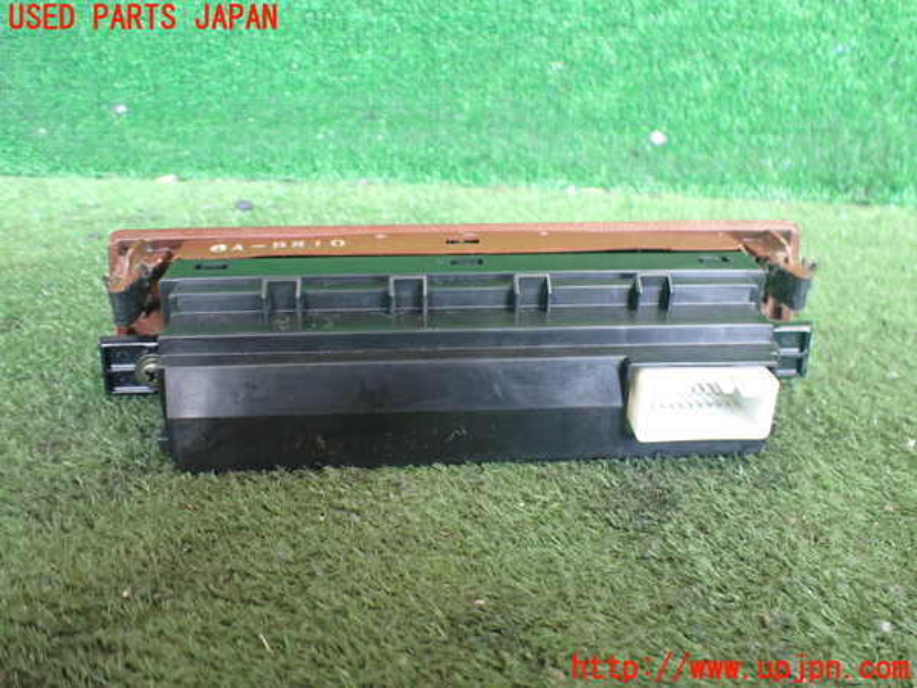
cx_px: 458
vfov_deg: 46.8
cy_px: 344
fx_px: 795
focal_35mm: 30
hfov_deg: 60.0
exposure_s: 1/60
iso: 800
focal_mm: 5.4
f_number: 2.3
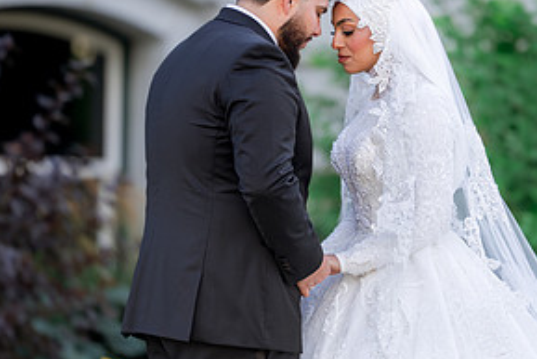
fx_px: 4492
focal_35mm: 301
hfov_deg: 6.8
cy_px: 161
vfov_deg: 4.6
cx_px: 308
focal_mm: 150
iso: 200
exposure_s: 1/2000
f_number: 2
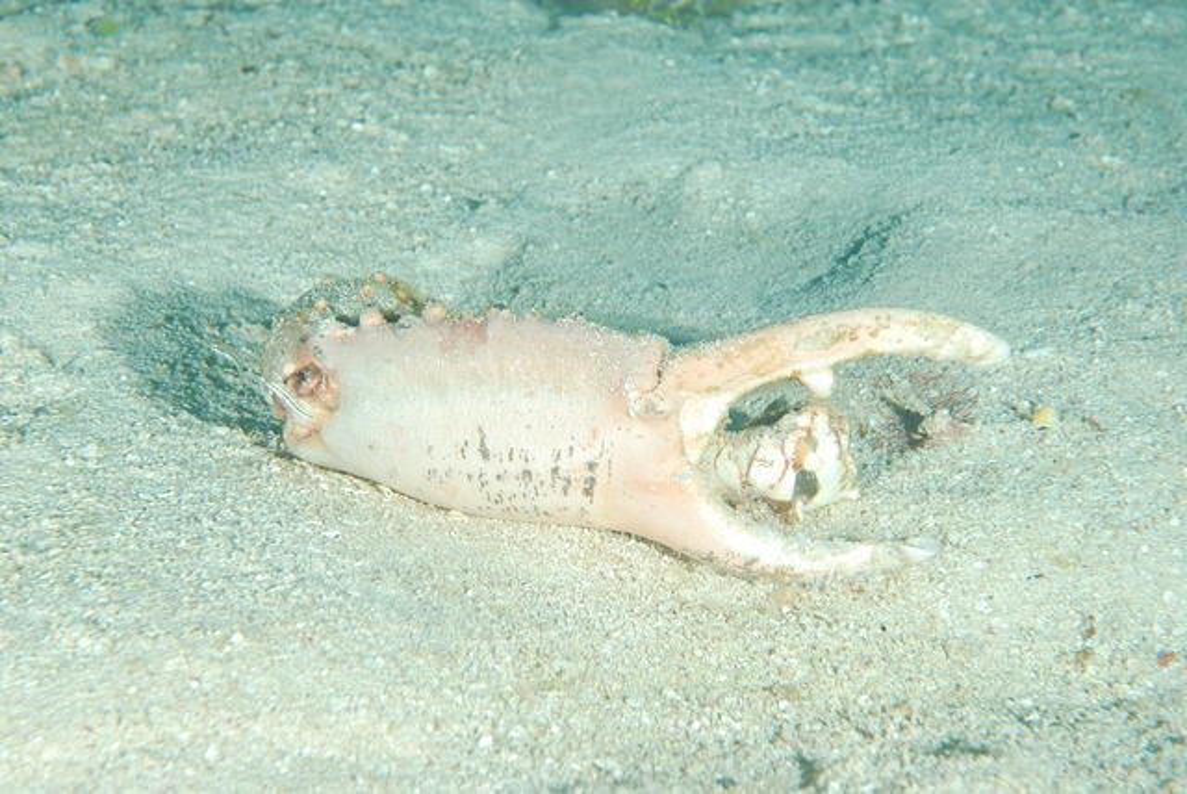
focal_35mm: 93
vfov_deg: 14.7
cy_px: 397
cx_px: 594
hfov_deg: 21.9
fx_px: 3069
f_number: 9
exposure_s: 1/250
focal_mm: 62
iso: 100
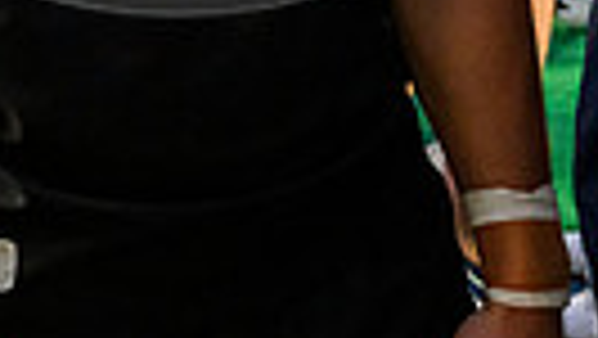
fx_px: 1745
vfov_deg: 9.8
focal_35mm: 110
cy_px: -453
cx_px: 175
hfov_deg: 19.4
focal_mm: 24
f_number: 3.5
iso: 4000
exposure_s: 1/1000
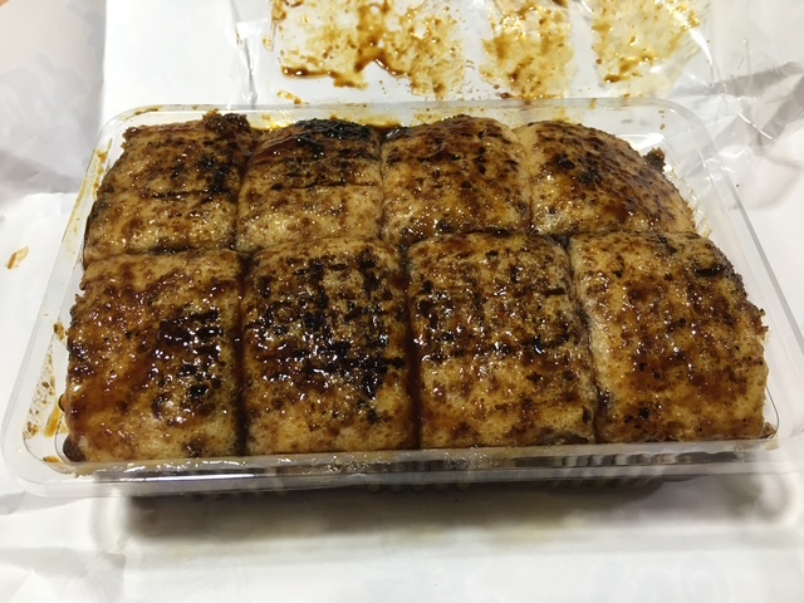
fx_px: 674
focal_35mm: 29
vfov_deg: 48.2
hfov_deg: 61.7
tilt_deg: -53.4
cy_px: 302
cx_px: 402
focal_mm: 4.15
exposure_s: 1/30
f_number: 2.2
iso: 100
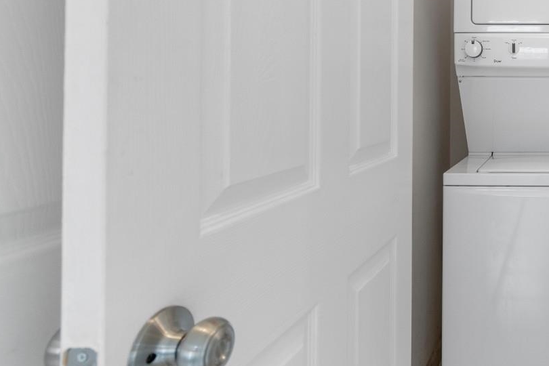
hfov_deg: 50.7
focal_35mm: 30
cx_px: 542
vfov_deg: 42.1
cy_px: 85
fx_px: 457
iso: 100
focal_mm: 10
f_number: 4.5
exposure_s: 1/15
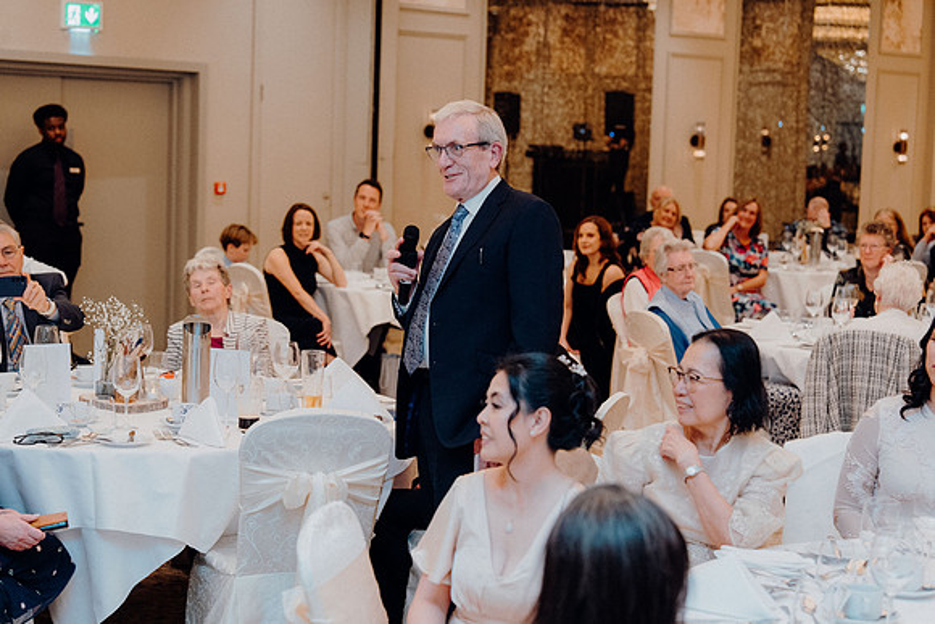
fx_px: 1818
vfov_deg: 19.5
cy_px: 312
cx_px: 468
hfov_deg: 28.8
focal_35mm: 70
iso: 3200
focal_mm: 70
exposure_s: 1/160
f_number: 3.5
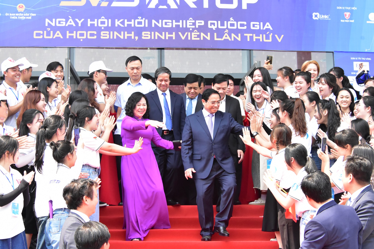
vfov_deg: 15.2
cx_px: 187
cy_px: 124
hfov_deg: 22.6
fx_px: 935
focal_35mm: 90
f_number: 7.1
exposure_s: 1/1250
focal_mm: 60
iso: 5000
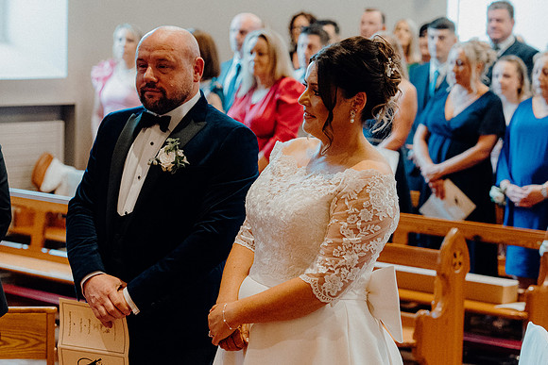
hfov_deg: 19.8
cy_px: 182
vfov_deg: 13.3
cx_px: 274
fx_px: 1568
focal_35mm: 103
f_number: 3.2
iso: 5000
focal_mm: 69
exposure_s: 1/160
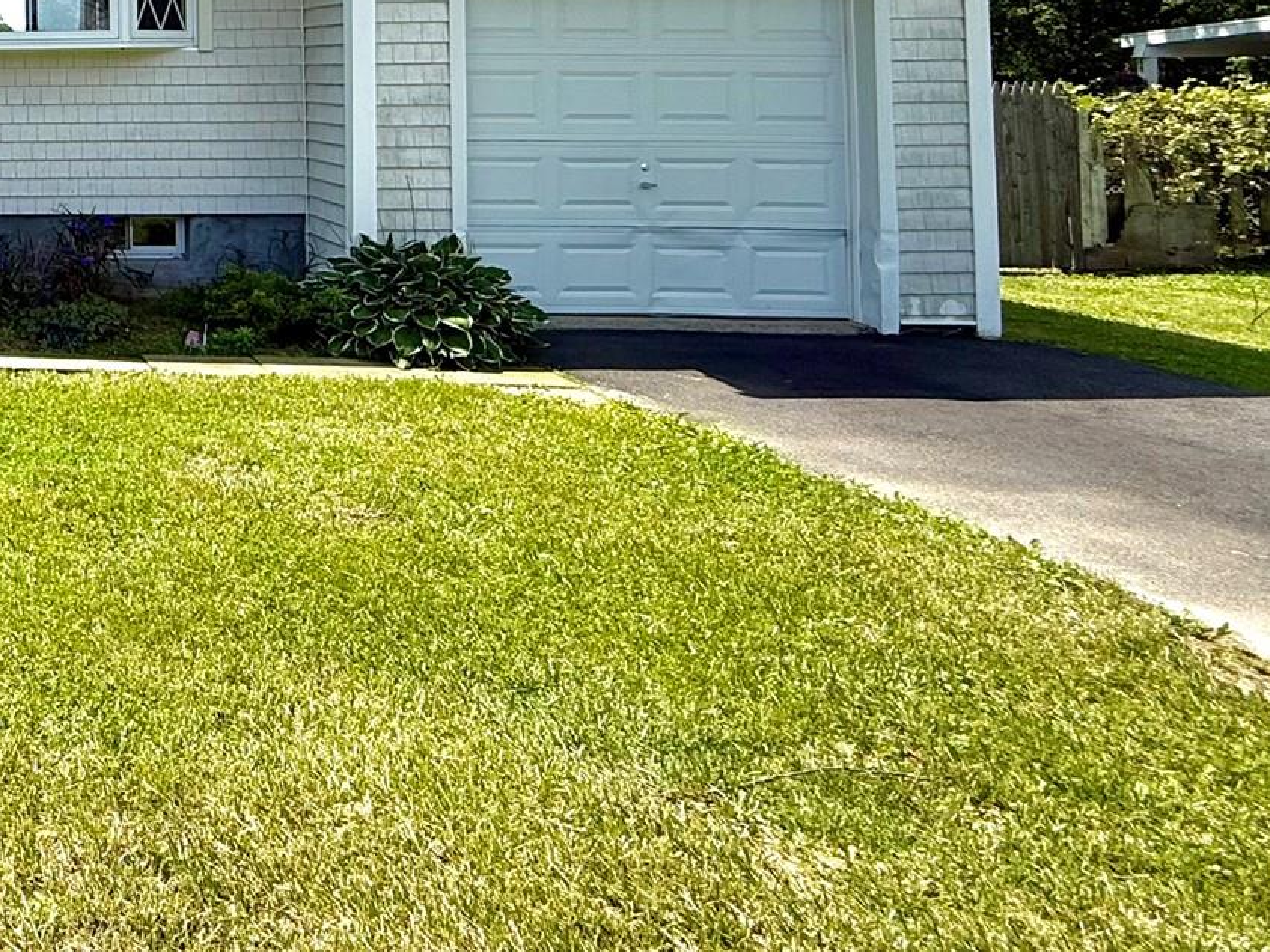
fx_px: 1247
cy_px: 36
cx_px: -160
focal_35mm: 34
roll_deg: +0.3
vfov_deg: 38.0
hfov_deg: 41.6
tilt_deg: +2.3
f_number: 2.2
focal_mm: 2.22
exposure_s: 1/2024
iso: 50
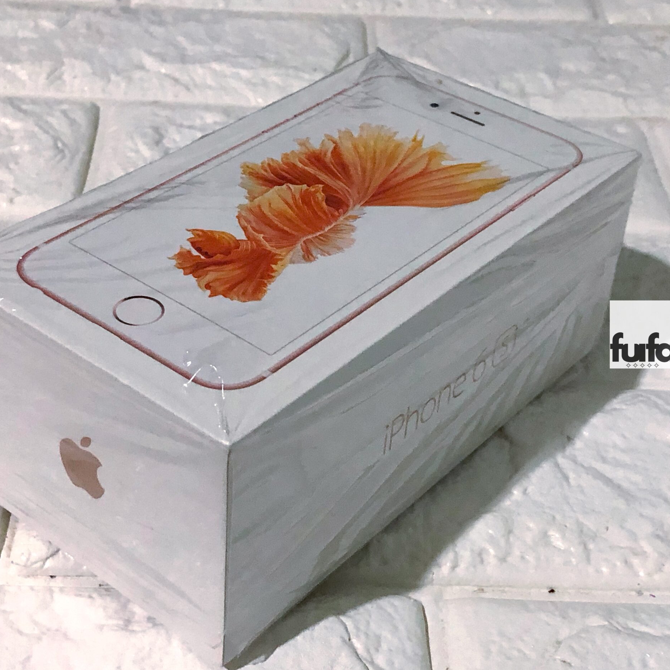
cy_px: 334
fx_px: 766
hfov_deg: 47.1
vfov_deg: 47.2
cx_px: 301
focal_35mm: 35
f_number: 2.2
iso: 100
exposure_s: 1/4
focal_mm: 4.15
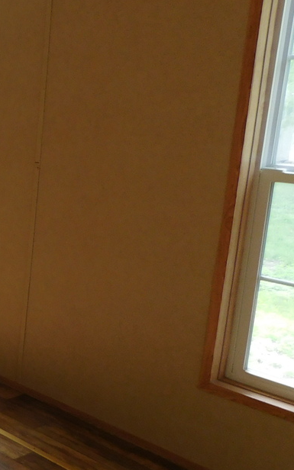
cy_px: 243
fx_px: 731
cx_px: -247
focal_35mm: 57
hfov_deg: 17.8
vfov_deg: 35.7
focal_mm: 4
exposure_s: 1/40
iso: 125
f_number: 3
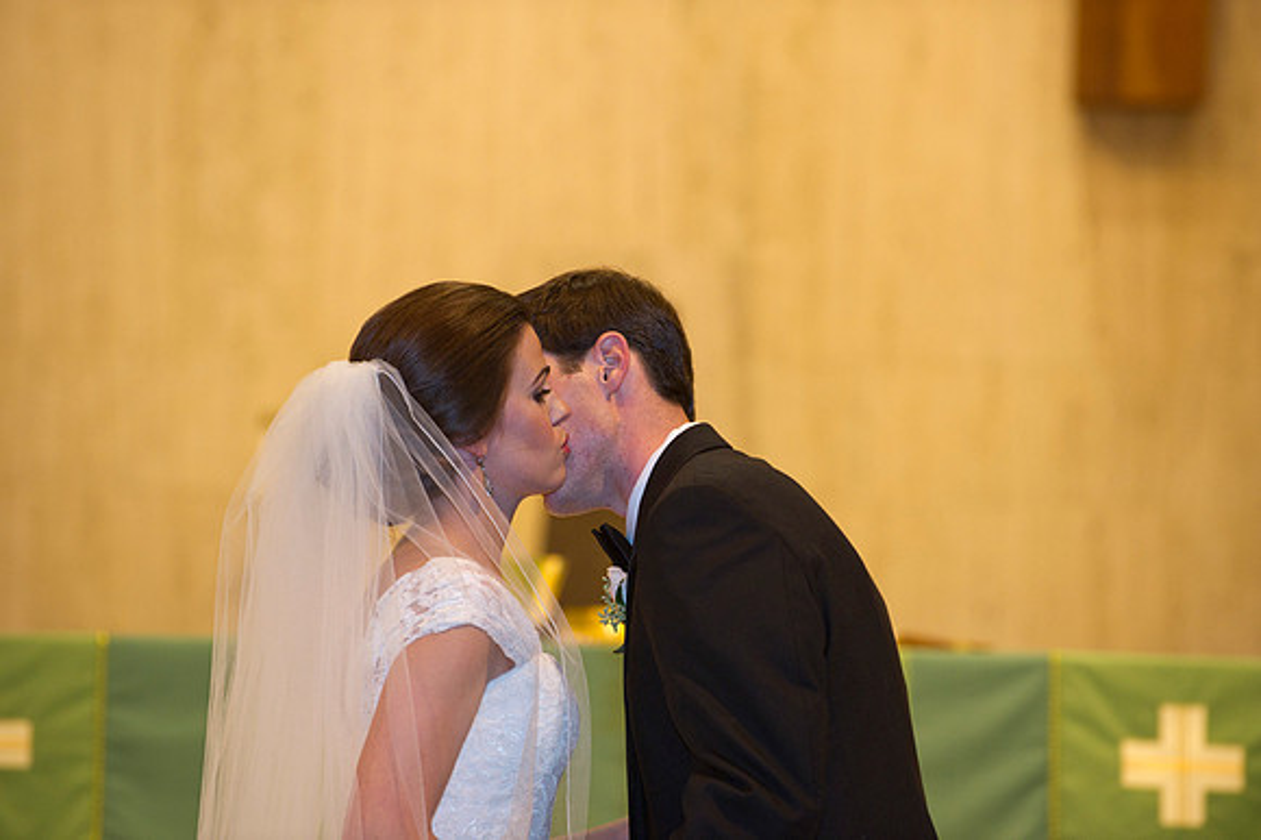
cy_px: 420
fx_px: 6126
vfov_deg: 7.8
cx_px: 630
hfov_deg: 11.8
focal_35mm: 175
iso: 1600
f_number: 3.5
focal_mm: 175
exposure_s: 1/80
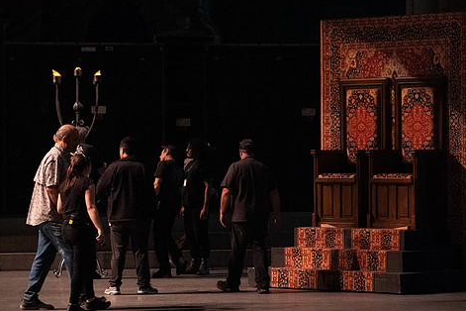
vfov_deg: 8.1
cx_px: 281
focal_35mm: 170
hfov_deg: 12.1
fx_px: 2200
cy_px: 150
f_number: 5
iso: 25600
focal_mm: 138
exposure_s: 1/320
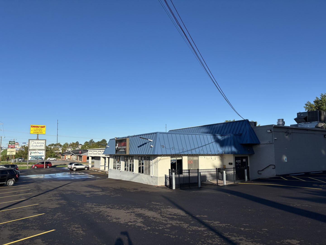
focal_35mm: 26
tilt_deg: +6.1
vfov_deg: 53.1
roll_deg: +0.3
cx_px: 163
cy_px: 122
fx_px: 245
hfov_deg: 67.3
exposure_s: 1/3650
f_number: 1.6
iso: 50
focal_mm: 5.96
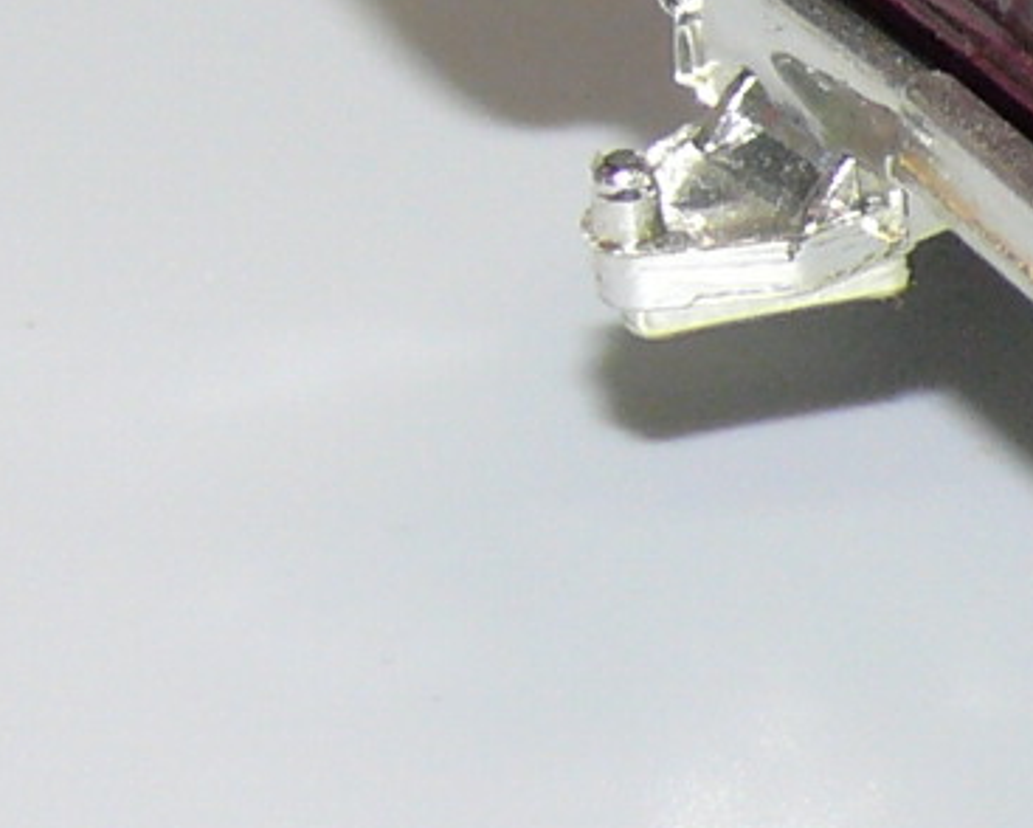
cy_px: -594
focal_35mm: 434
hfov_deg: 4.4
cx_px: 2134
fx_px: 13276
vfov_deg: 3.5
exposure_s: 1/30
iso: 100
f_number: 4
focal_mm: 13.4
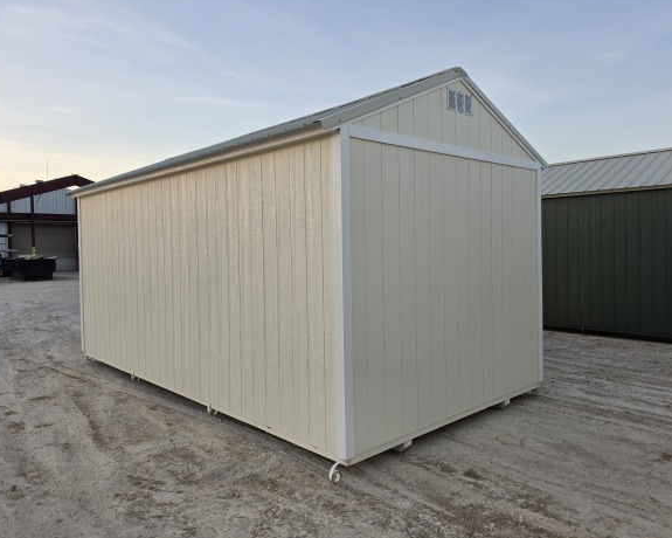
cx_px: 342
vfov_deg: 56.8
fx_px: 497
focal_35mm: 25
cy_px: 265
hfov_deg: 68.1
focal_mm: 6.5
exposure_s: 1/180
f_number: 1.4
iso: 20
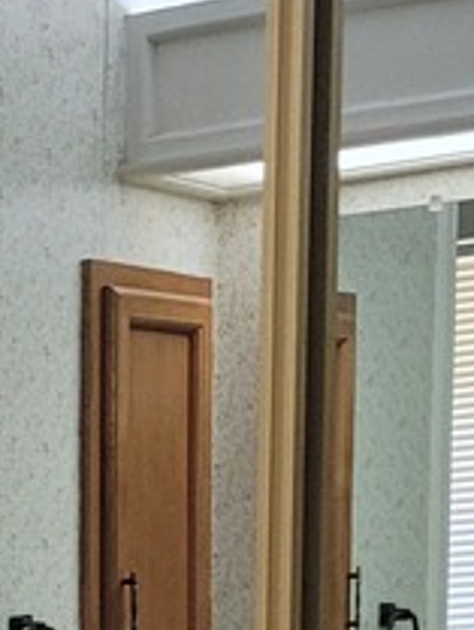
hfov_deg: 7.9
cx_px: -468
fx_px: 3265
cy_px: 1212
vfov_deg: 10.3
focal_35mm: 179
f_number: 1.8
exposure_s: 1/120
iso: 200
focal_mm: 5.4
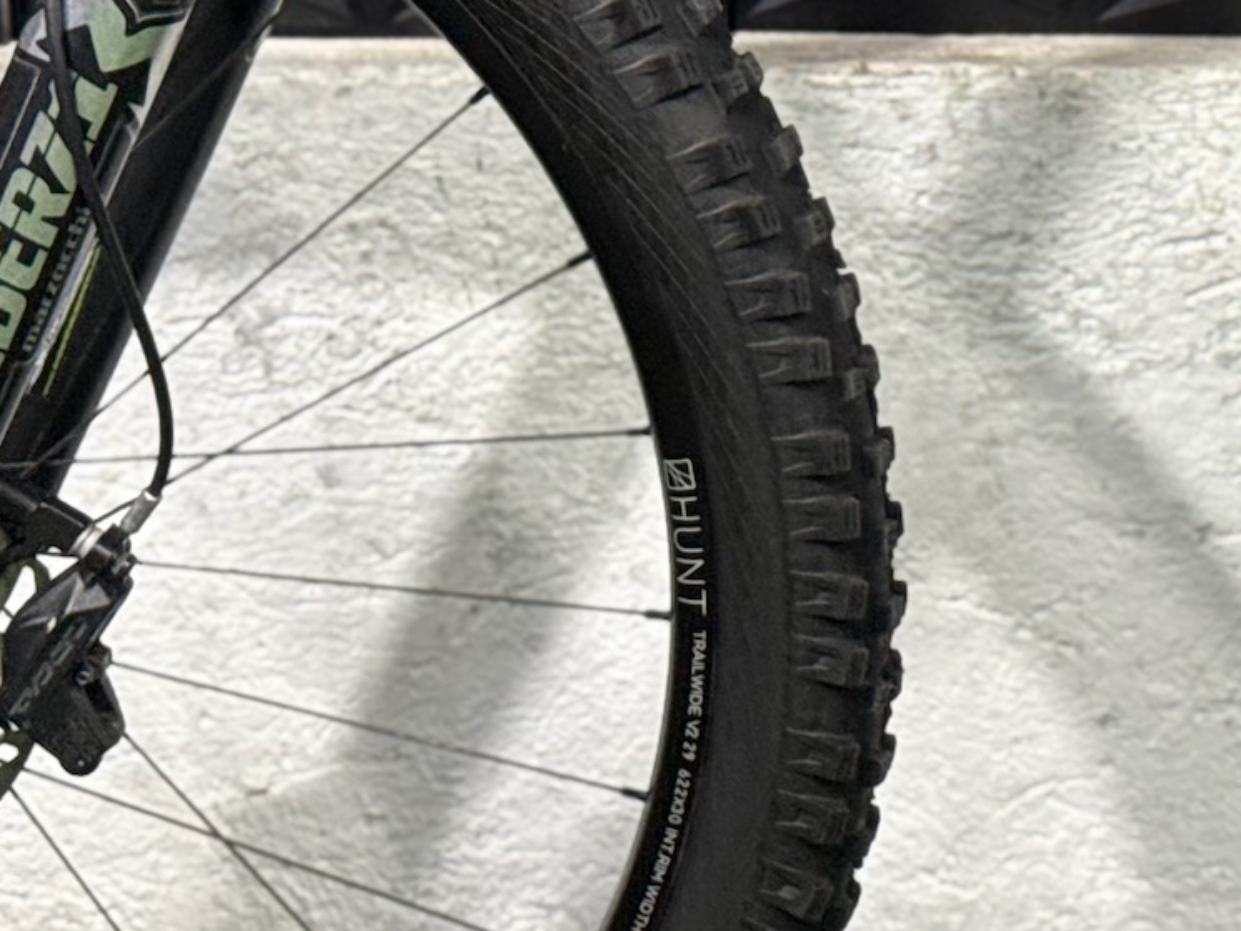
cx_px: 1449
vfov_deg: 11.0
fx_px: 4733
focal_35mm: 132
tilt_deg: -9.5
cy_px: -168
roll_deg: -1.5
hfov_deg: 14.5
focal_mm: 6.76
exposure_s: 1/60
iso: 200
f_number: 1.78
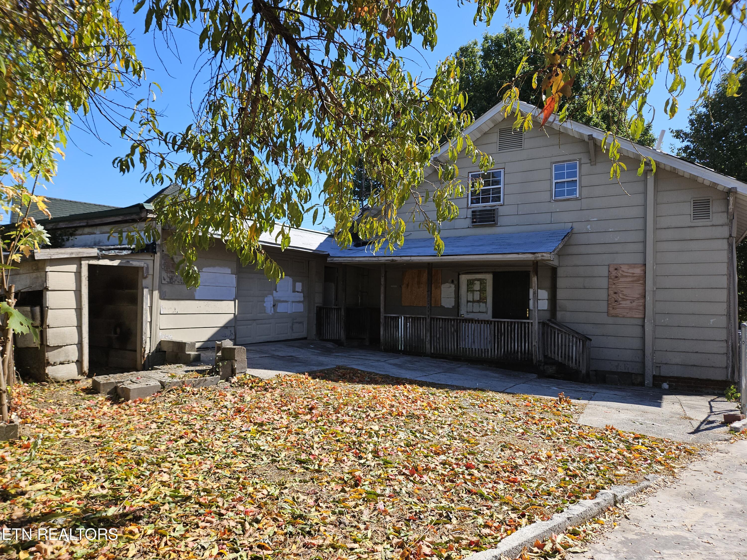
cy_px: 280
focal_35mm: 23
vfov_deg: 58.9
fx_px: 496
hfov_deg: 73.9
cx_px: 374
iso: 25
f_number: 1.8
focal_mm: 5.4
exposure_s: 1/1024
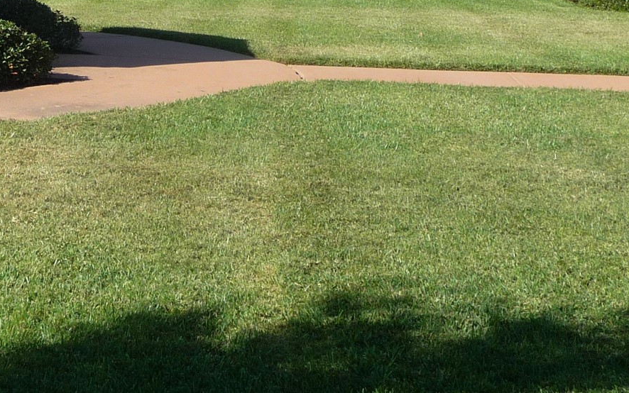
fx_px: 1680
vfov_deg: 12.8
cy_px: -146
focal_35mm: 98
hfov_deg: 20.9
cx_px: 110
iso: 100
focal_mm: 6.7
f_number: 3.9
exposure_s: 1/640
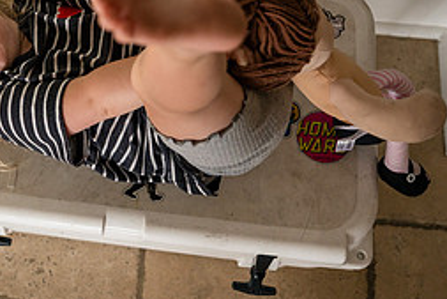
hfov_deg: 35.1
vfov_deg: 24.3
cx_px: 88
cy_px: 59
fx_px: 683
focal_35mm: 55
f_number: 2.8
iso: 800
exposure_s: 1/160
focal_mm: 24
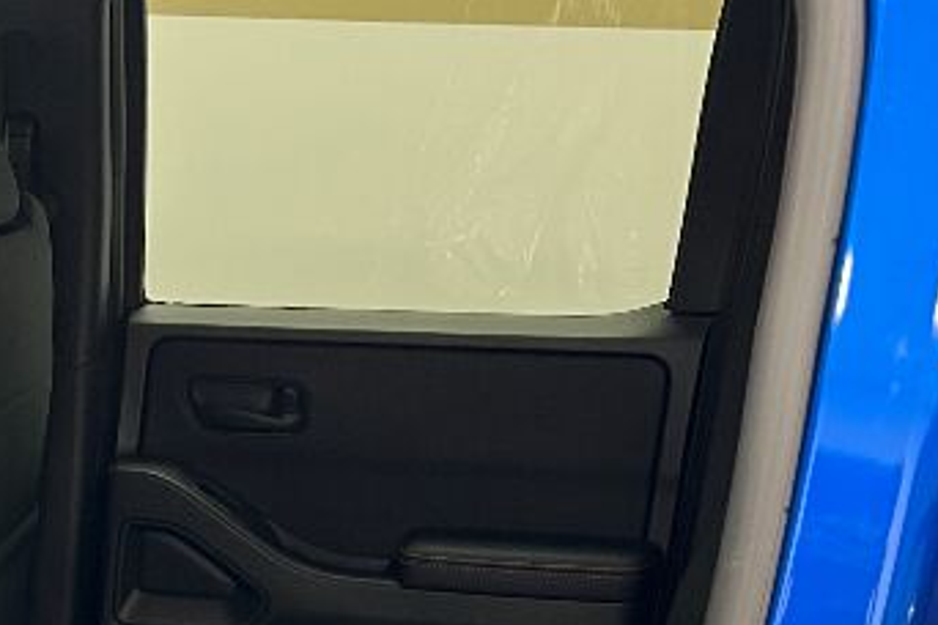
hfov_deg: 23.5
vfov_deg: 15.4
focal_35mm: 81
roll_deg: -0.9
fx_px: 2110
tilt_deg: -26.8
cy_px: 984
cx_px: -101
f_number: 1.5
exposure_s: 1/40
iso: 640
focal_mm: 5.7
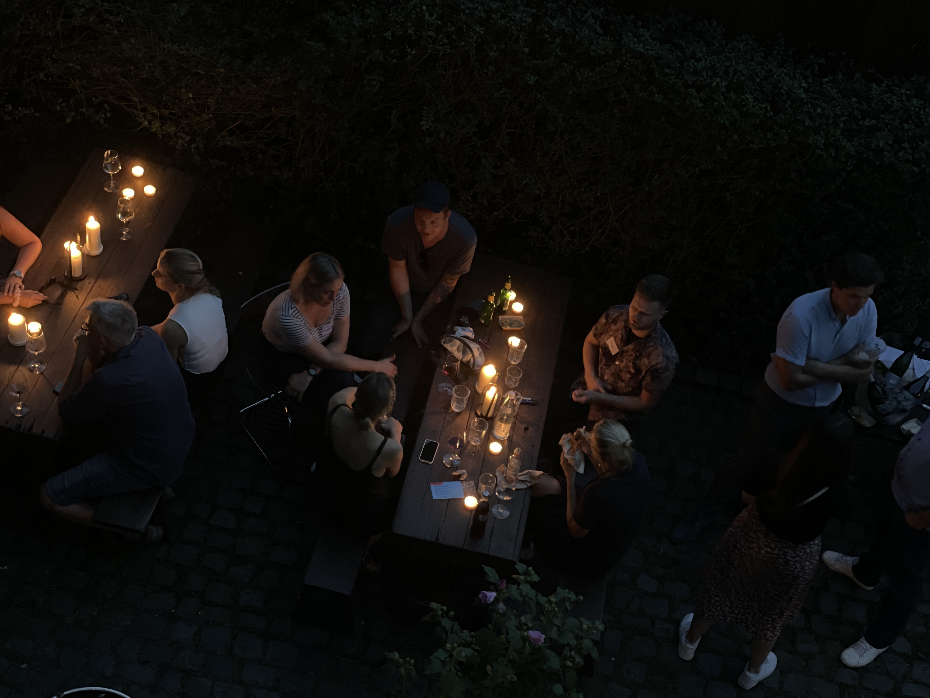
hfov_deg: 36.2
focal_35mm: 53
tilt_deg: -44.9
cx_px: 473
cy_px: 355
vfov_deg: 27.5
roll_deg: -11.6
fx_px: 1424
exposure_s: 1/15
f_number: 2
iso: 1000
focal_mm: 6
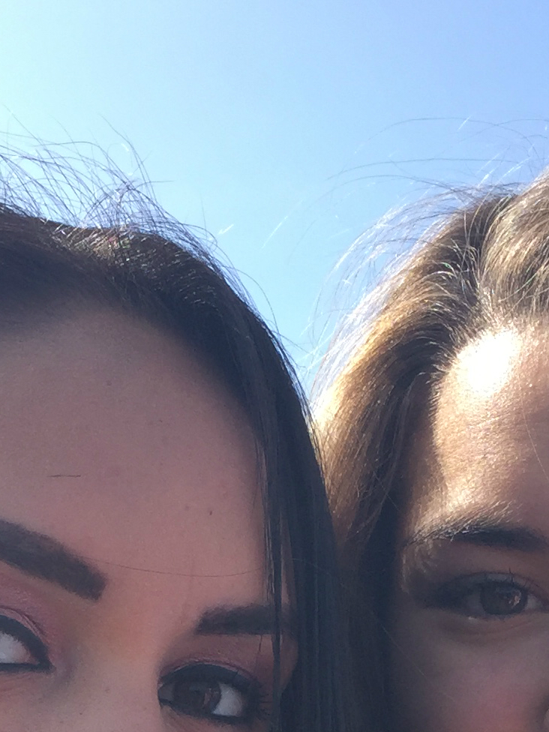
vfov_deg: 18.6
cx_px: 157
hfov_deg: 15.2
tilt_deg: +1.3
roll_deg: -0.4
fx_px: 2051
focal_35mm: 97
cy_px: 990
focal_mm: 4.15
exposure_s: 1/775
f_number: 2.2
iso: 32
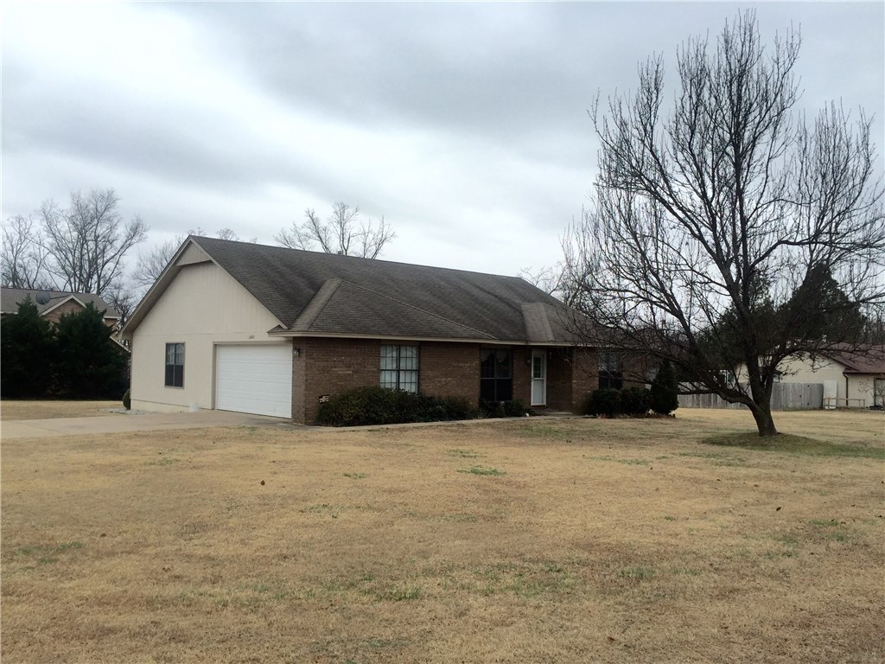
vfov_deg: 48.2
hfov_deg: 61.7
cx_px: 442
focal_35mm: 29
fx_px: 741
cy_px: 332
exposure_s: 1/670
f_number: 2.2
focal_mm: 4.15
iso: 32
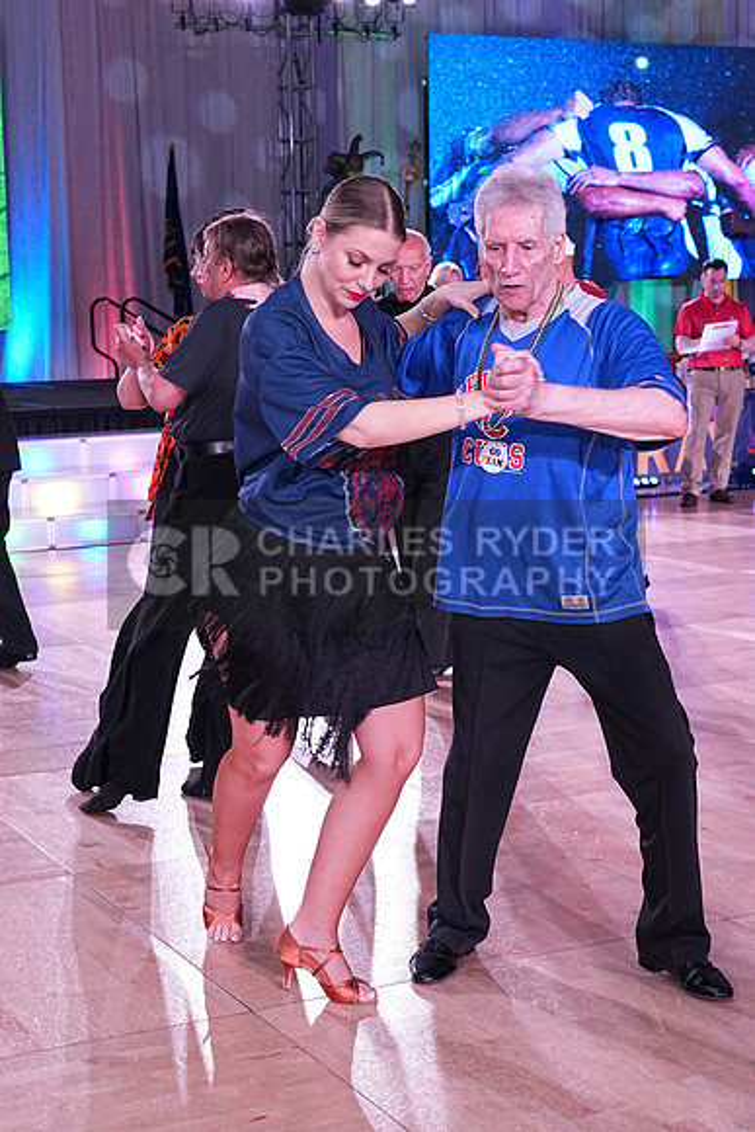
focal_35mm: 58
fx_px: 1823
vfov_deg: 34.5
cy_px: 566
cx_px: 378
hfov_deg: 23.4
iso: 2500
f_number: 5.6
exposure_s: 1/320
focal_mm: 39
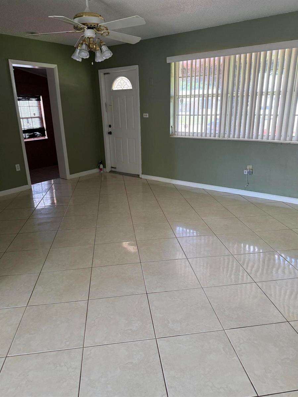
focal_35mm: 24
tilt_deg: -19.4
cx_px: 149
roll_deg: +0.4
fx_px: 275
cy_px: 198
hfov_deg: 56.8
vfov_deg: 71.6
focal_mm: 6.76
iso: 200
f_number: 1.78
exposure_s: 1/97
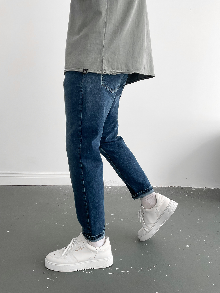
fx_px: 246
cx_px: 110
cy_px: 146
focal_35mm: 29
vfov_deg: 61.7
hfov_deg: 48.2
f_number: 1.8
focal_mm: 3
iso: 32
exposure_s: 1/120
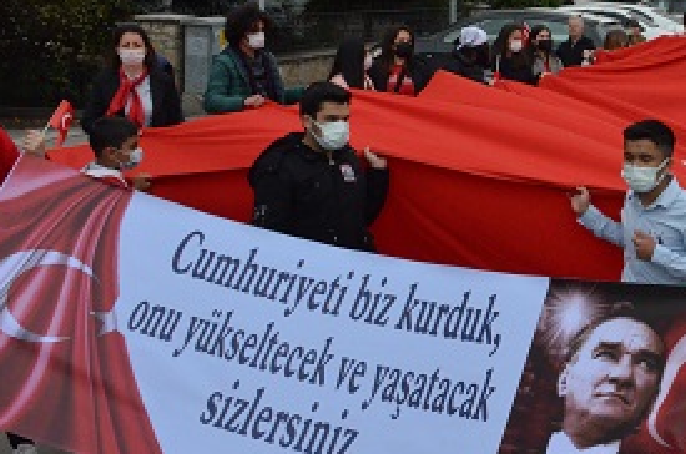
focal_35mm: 59
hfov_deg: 31.4
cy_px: 213
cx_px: 688
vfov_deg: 22.9
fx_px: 1122
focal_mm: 18
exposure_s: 1/640
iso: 2500
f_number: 14
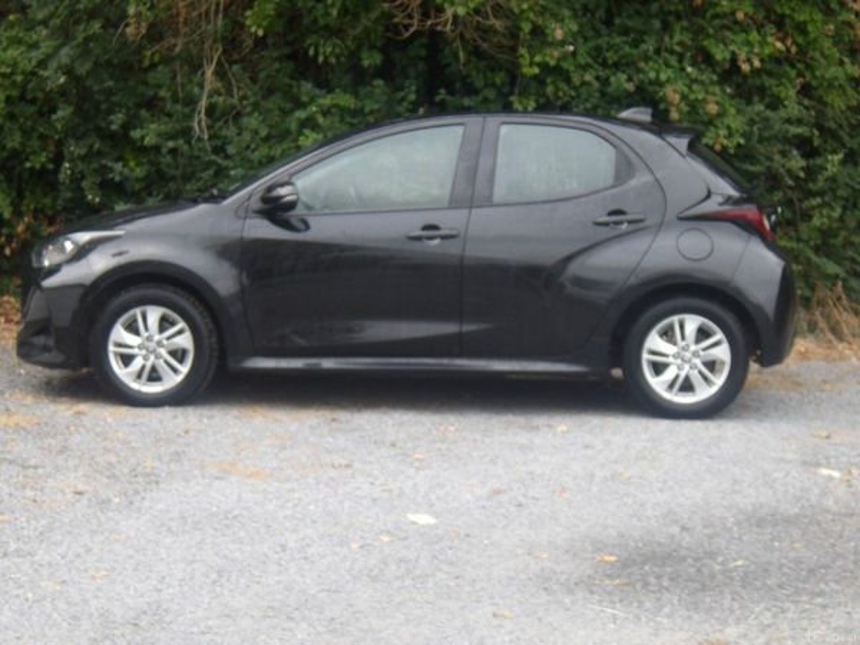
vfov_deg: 17.0
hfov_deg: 22.5
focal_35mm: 87
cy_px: 322
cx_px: 430
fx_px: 2161
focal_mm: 15.6
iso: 100
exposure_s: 1/114
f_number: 5.6
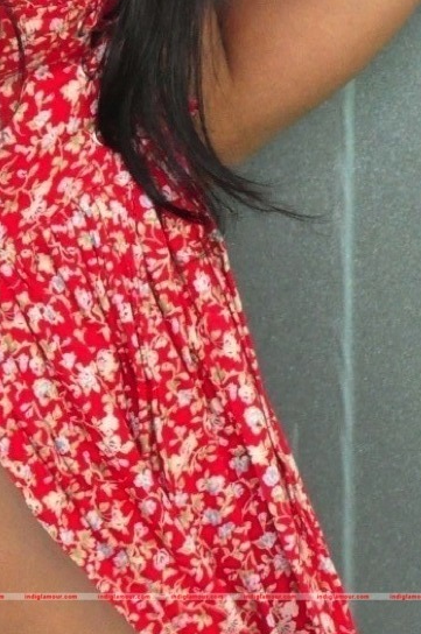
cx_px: -96
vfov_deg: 7.7
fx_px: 4663
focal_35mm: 265
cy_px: -98
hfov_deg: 5.1
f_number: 6.3
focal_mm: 58
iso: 3200
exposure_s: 1/125
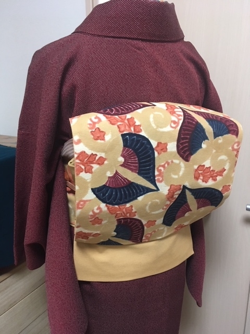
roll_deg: -0.2
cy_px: 167
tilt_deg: -14.0
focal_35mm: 29
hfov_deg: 48.2
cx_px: 125
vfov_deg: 61.7
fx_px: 279
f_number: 2.2
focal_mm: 4.15
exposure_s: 1/33
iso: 160
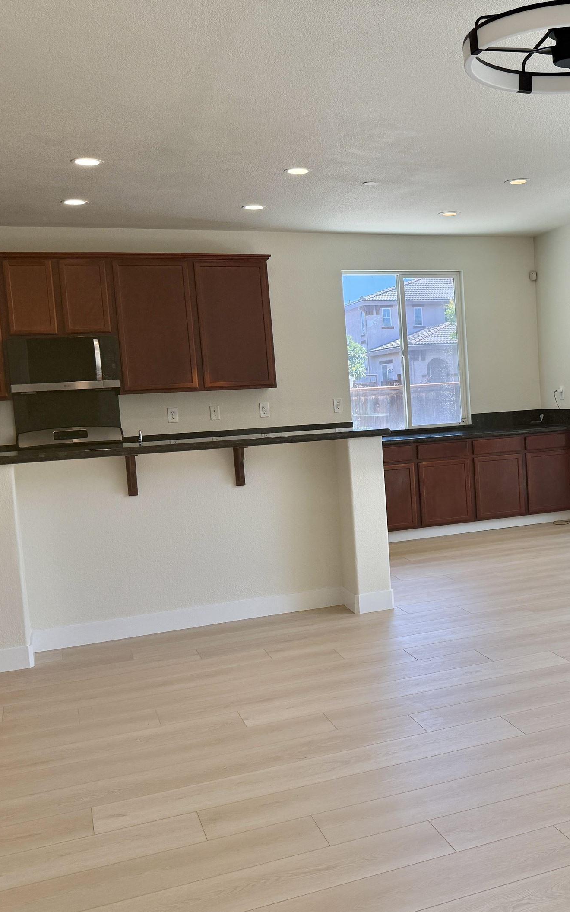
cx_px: 482
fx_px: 920
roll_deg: +3.7
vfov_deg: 52.7
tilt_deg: -4.3
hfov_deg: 33.1
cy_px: 455
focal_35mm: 37
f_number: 1.78
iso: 100
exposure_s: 1/571
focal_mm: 6.76
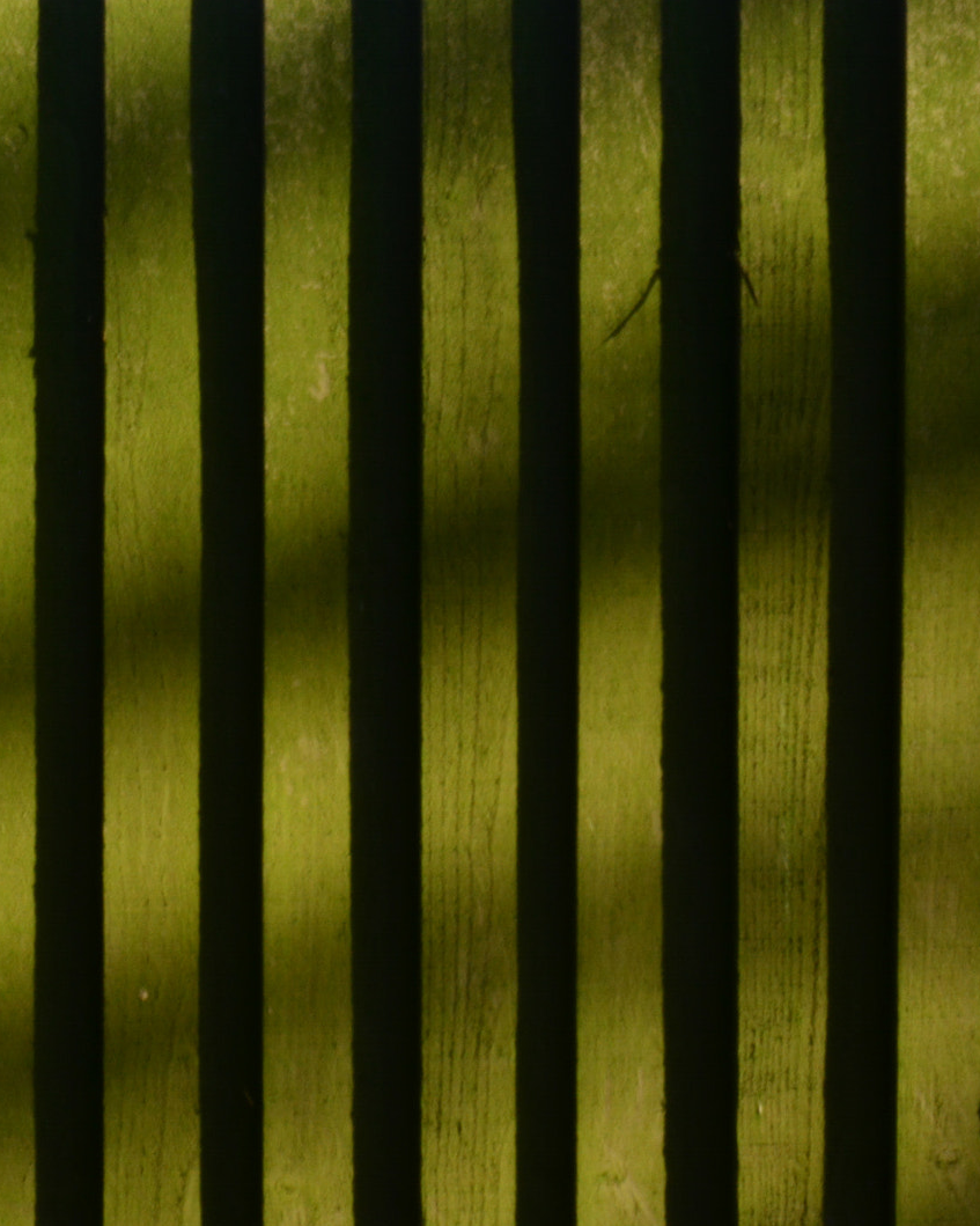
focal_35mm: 96
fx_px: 3470
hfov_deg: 16.0
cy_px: 615
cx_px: 216
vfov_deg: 20.0
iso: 250
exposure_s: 1/8
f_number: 8
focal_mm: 45
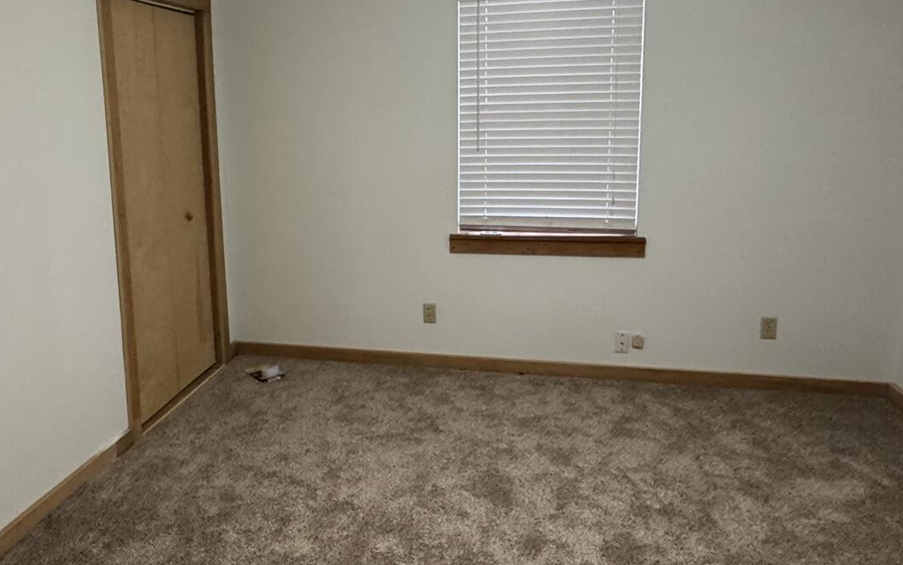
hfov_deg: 63.8
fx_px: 714
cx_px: 341
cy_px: 215
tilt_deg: -8.6
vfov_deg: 42.8
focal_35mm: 29
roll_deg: +1.6
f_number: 2.2
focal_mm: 2.22
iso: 640
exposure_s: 1/60
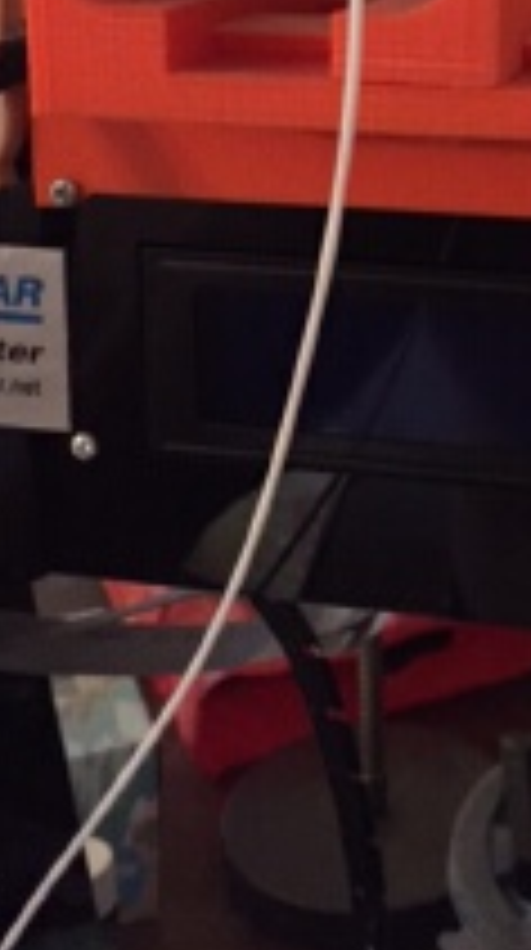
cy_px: 81
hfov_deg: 19.6
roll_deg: -0.9
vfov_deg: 33.0
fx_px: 1509
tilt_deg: -8.9
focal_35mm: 60
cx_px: 486
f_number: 2.2
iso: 500
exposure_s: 1/15
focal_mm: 4.15
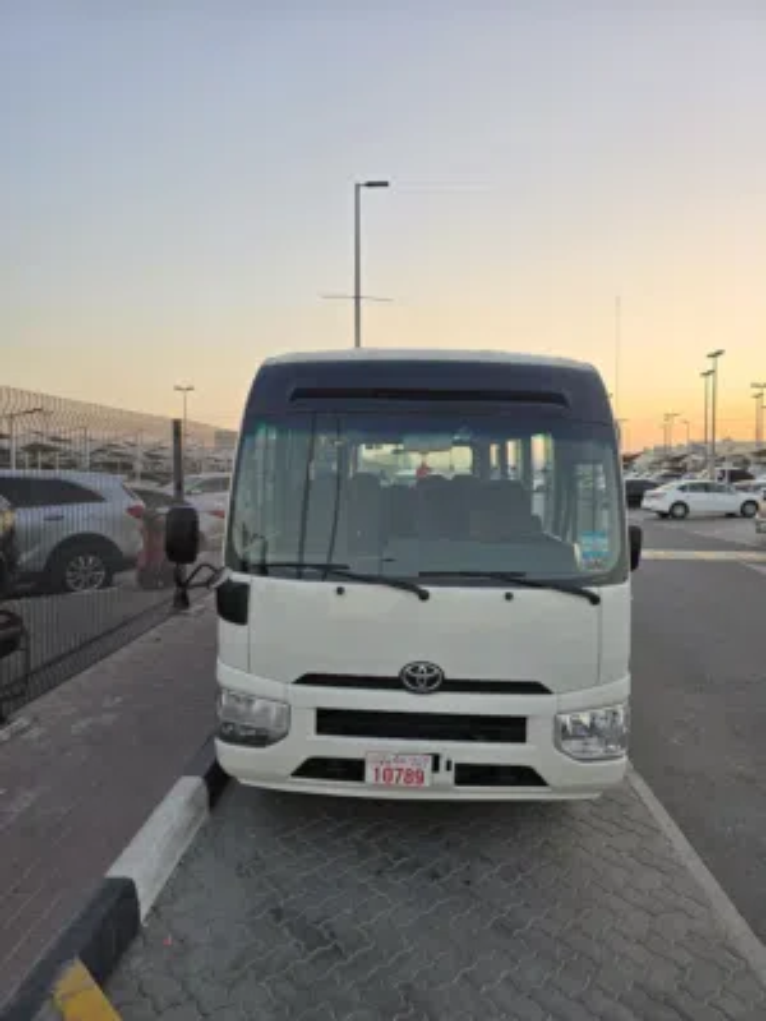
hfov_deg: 58.9
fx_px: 679
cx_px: 383
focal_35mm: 23
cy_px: 510
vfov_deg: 73.9
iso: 32
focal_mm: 6.3
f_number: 1.7
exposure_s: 1/180
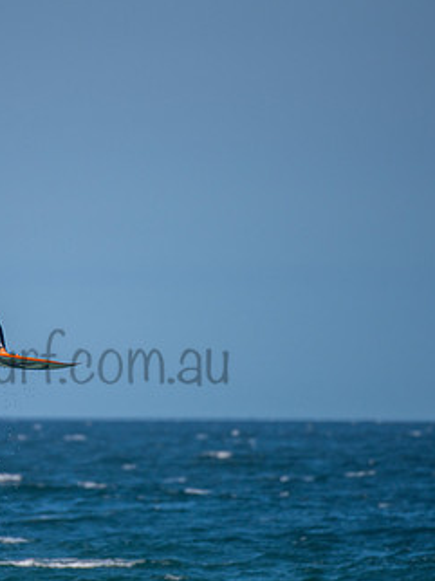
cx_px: 38
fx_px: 14546
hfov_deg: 1.7
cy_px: 342
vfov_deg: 2.3
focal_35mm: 867
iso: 320
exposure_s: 1/4000
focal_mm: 500
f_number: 5.6
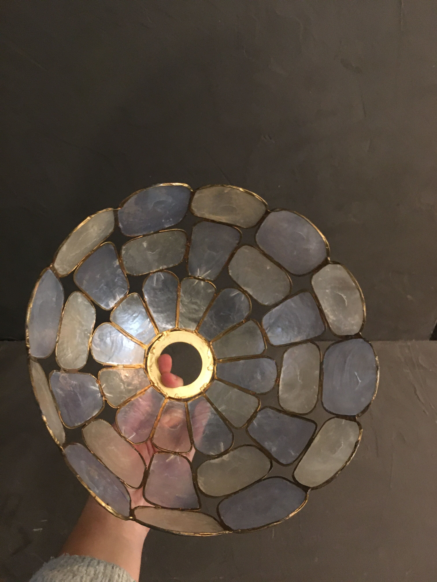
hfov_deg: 48.2
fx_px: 488
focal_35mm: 29
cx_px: 218
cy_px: 291
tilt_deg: -42.7
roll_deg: +0.7
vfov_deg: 61.7
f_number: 2.2
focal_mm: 4.15
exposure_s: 1/17
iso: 400
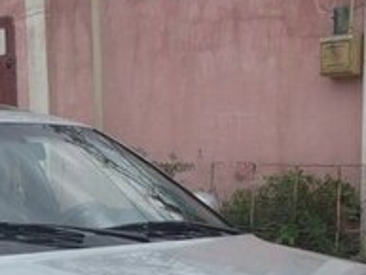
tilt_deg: -11.2
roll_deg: -1.5
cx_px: 64
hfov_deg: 17.2
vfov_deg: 12.7
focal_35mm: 113
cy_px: 356
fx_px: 1196
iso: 50
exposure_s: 1/208
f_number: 2.4
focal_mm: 4.12
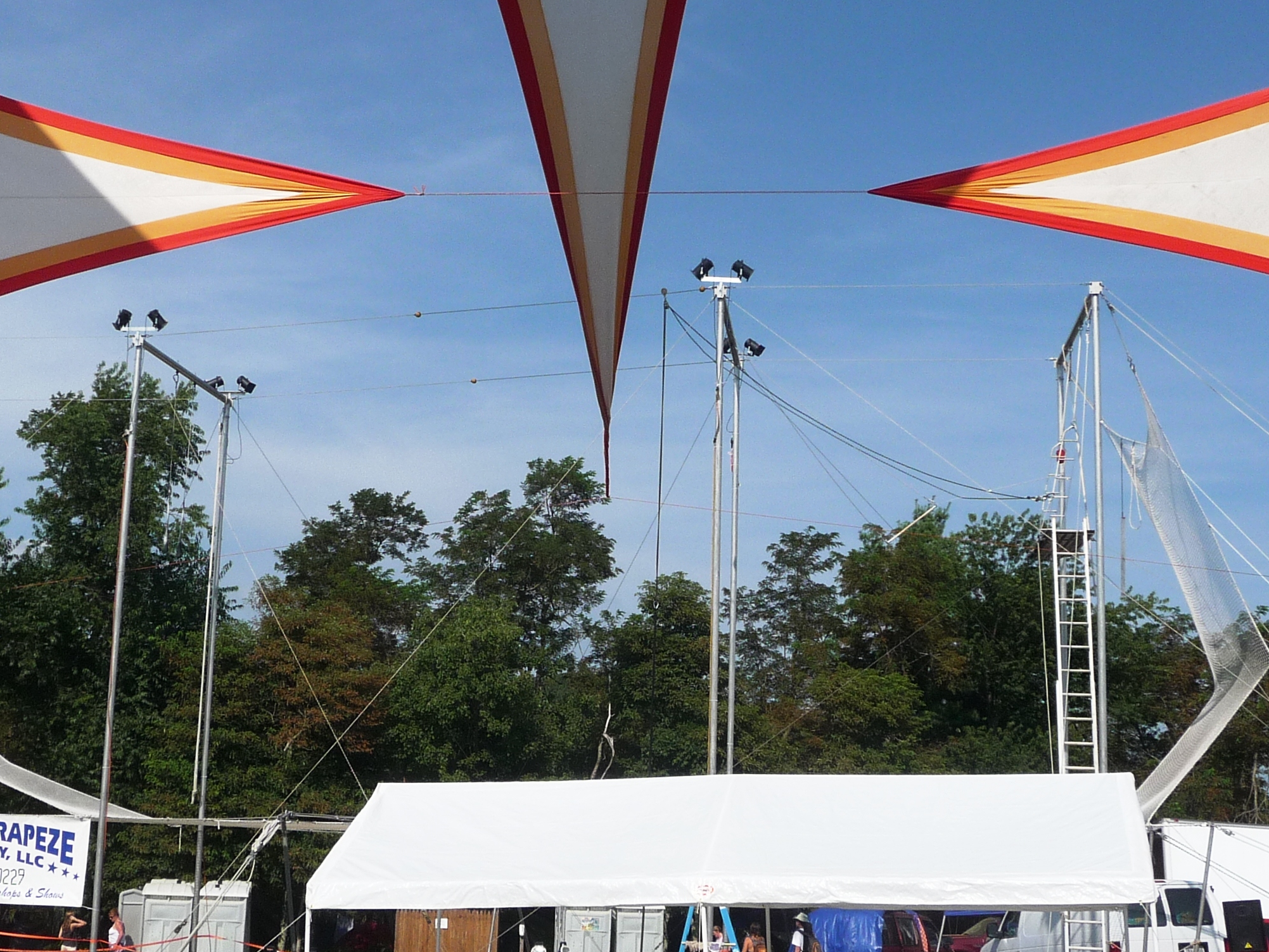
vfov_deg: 31.5
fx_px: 1687
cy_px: 501
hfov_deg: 41.1
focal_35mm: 46
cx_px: 539
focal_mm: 4.7
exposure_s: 1/400
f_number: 8
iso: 100
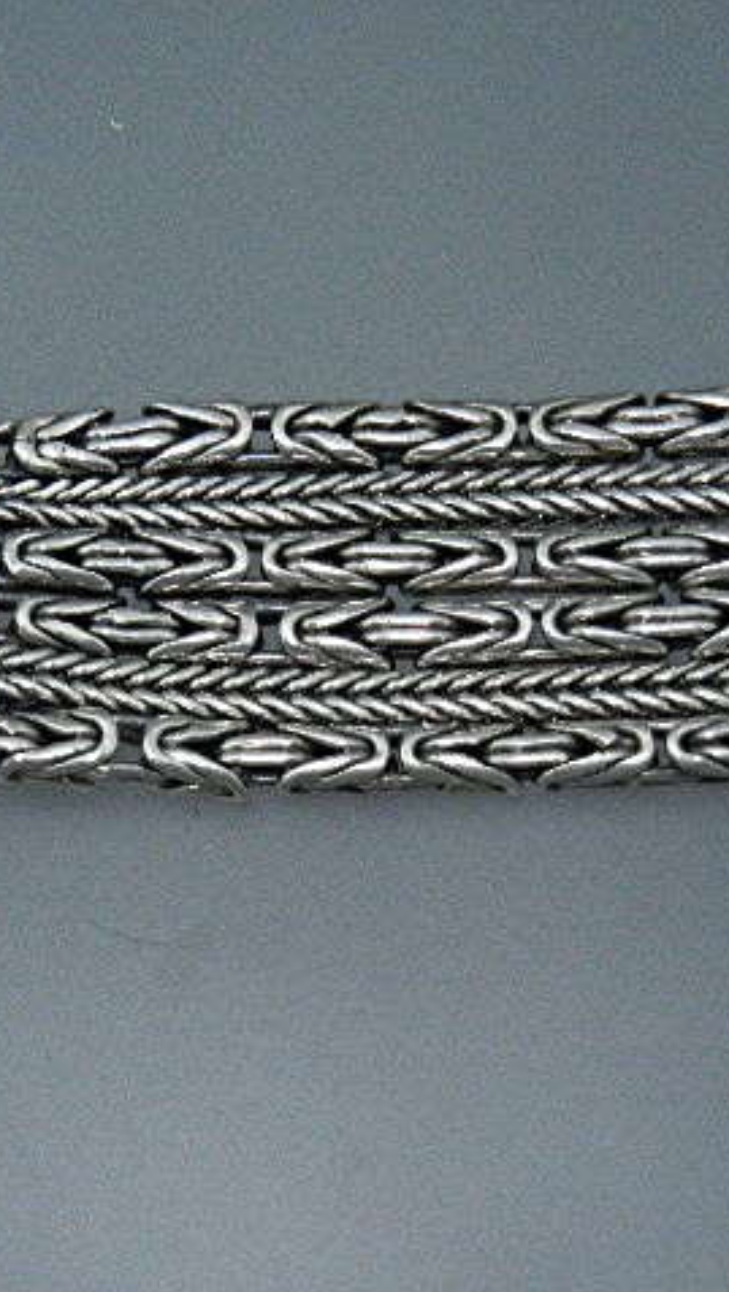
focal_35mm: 130
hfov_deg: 9.3
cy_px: 645
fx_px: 4459
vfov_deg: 16.5
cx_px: 182
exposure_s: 1/30
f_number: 8.8
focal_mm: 16
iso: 800
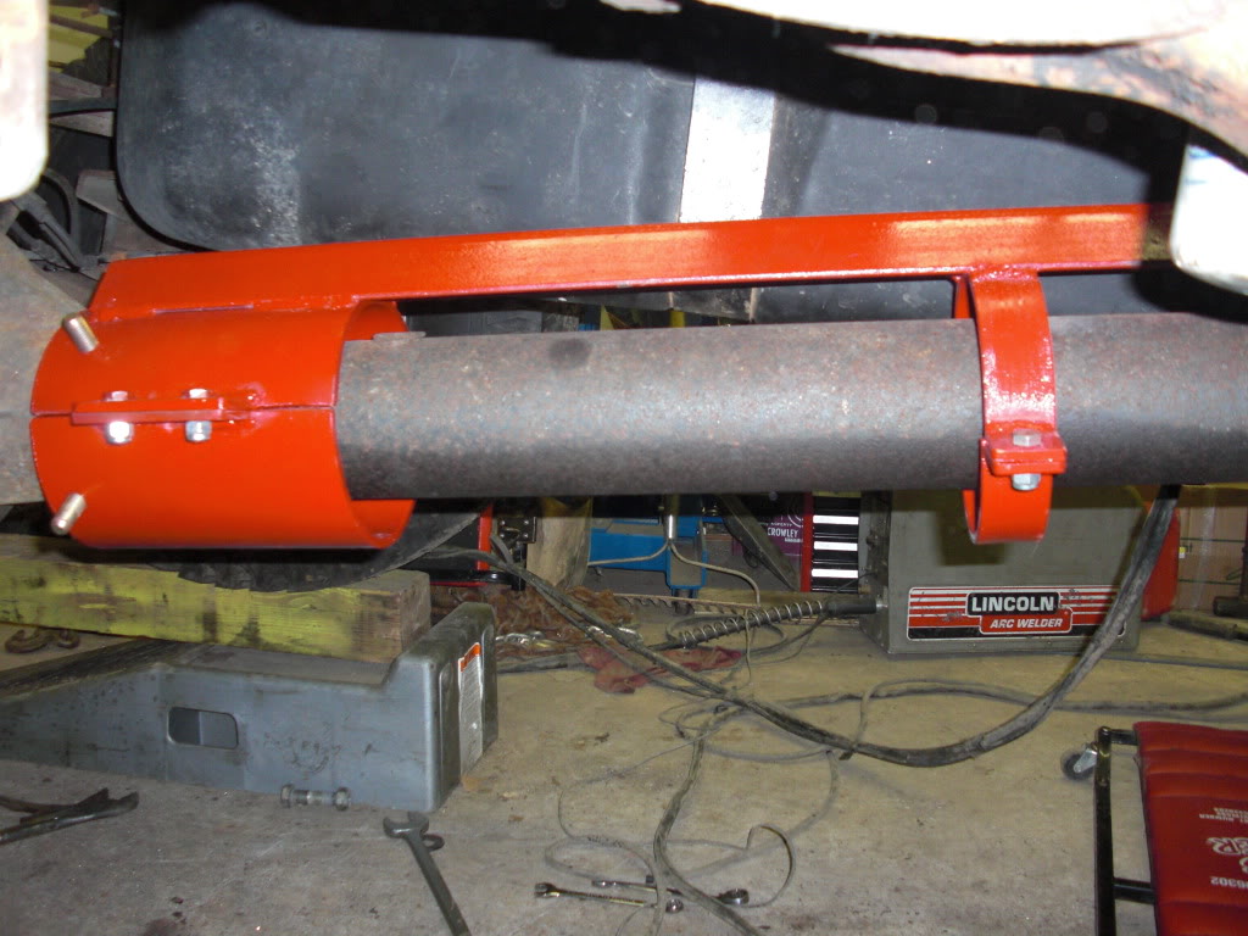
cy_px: 468
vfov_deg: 39.7
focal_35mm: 36
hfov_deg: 51.4
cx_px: 624
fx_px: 1298
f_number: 2.8
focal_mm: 6.3
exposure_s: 1/60
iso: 200
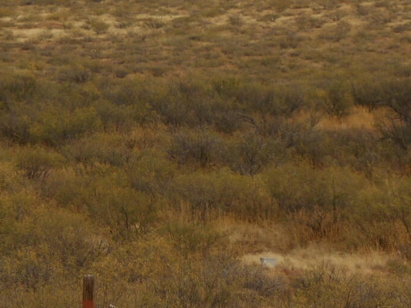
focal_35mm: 229
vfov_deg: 6.5
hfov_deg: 8.6
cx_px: 160
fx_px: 2719
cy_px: -8
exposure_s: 1/100
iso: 80
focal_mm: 17.6
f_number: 5.5
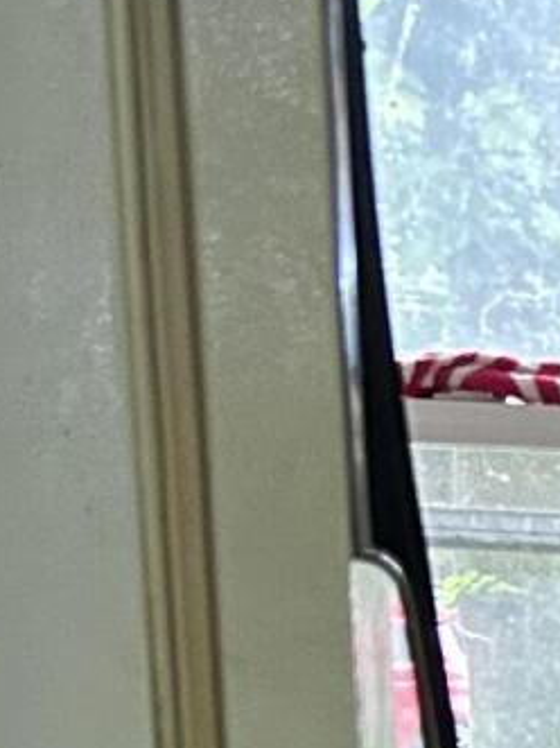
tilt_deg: -13.4
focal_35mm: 157
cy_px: 1324
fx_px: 3389
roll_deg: -2.3
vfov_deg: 11.7
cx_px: 1554
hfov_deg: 8.3
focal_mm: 5.7
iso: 400
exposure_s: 1/60
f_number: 1.5
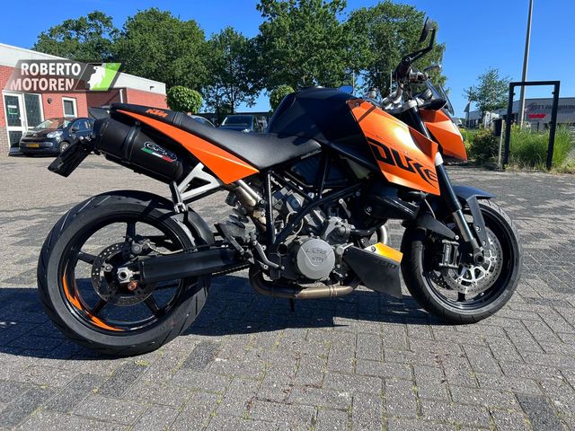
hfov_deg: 67.3
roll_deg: +0.6
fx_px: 432
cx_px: 288
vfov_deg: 53.1
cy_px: 216
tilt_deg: -10.7
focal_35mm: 26
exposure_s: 1/1779
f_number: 1.5
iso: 50
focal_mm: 5.7
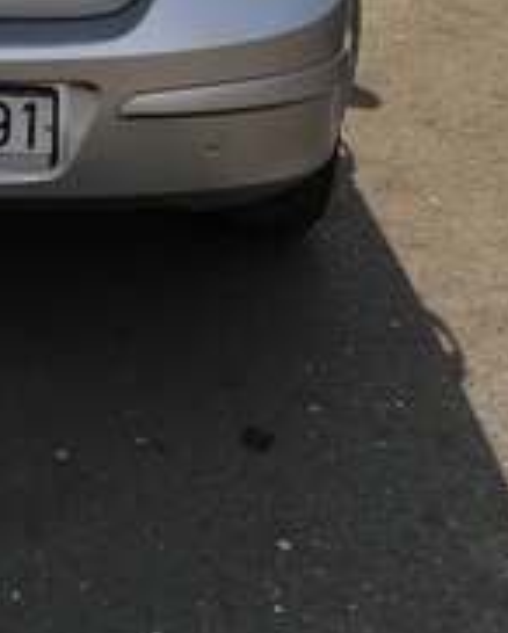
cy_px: -90
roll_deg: +0.0
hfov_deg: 18.8
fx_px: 1445
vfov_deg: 23.0
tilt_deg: -14.6
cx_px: -108
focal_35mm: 77
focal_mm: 4.15
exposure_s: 1/2959
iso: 25
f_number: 2.2
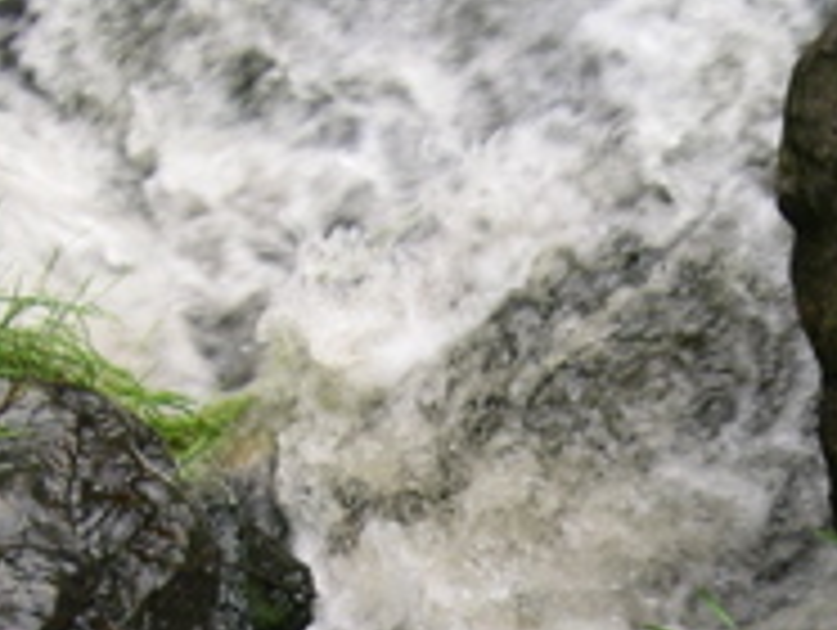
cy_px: 760
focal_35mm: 136
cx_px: 477
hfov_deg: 14.5
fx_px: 3293
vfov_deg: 10.7
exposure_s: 1/149
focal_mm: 8
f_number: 2.8
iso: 100
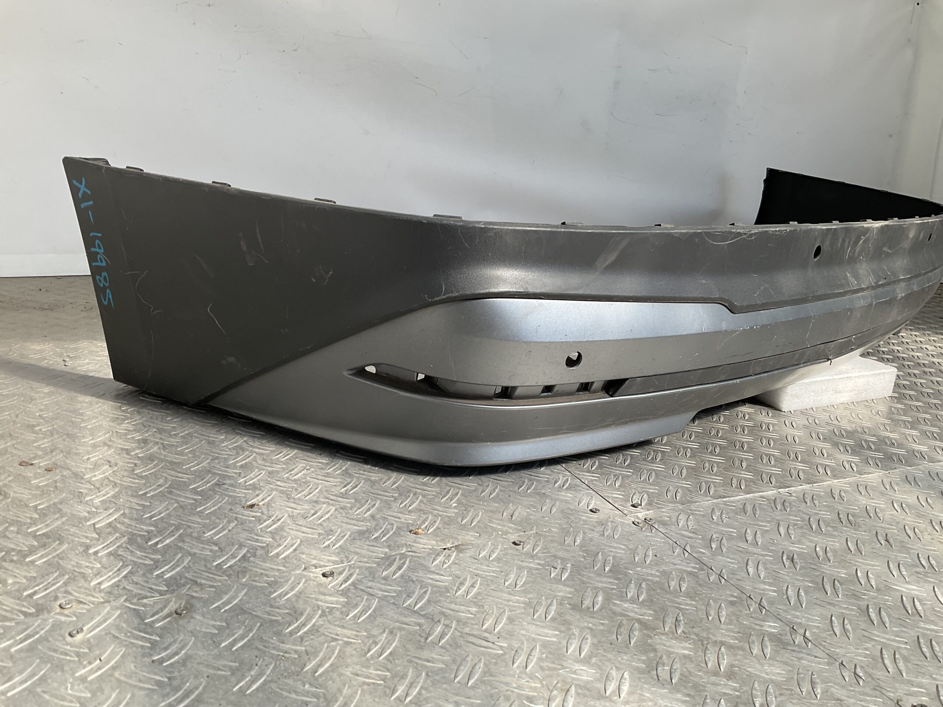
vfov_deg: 48.2
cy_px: 354
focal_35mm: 29
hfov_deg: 61.7
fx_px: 790
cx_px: 472
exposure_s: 1/439
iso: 16
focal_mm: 3
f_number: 1.8
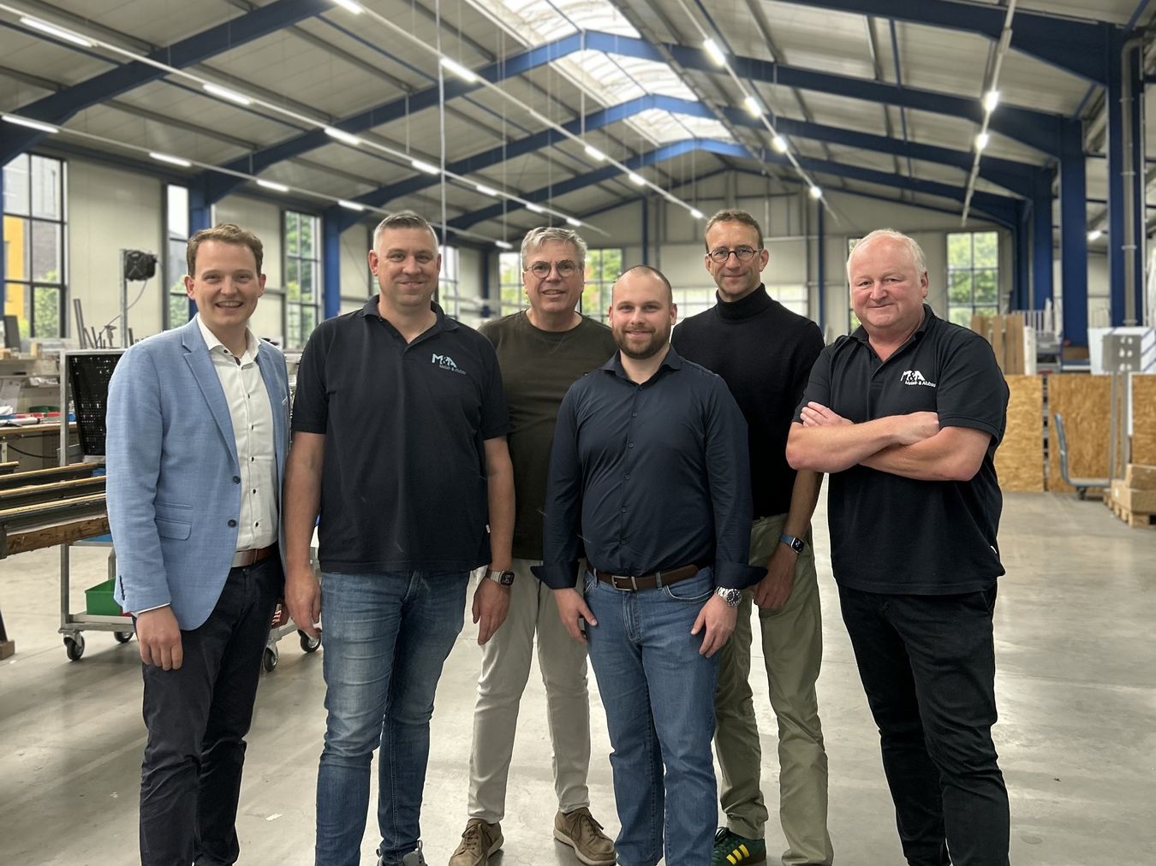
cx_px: 578
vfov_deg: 53.0
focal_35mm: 26
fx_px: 868
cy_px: 433
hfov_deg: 67.3
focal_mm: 5.7
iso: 125
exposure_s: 1/83
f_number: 1.5
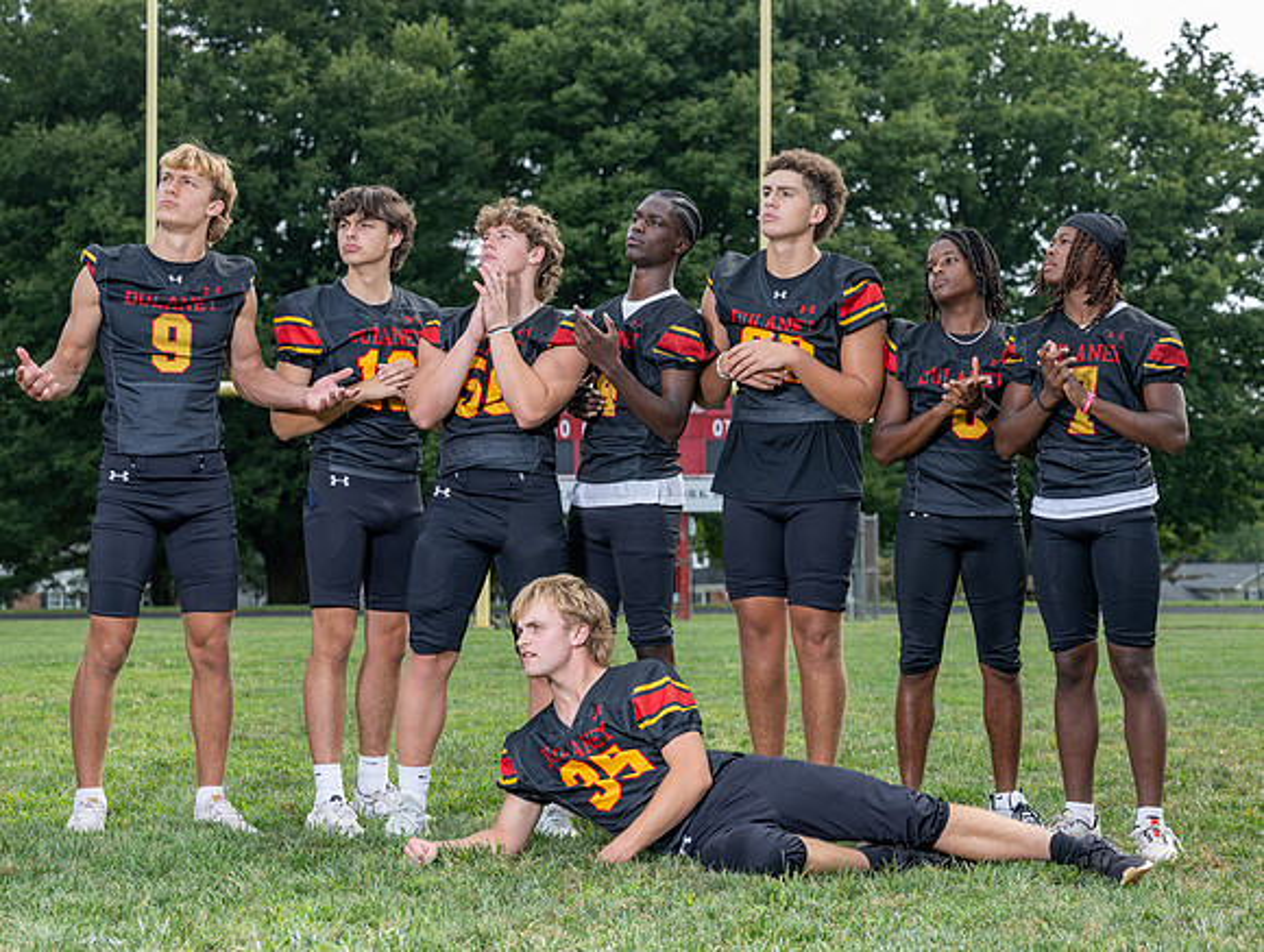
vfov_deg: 19.5
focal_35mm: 76
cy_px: 476
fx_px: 2777
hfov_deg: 25.6
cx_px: 663
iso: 100
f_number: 5.6
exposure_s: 1/160
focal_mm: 70
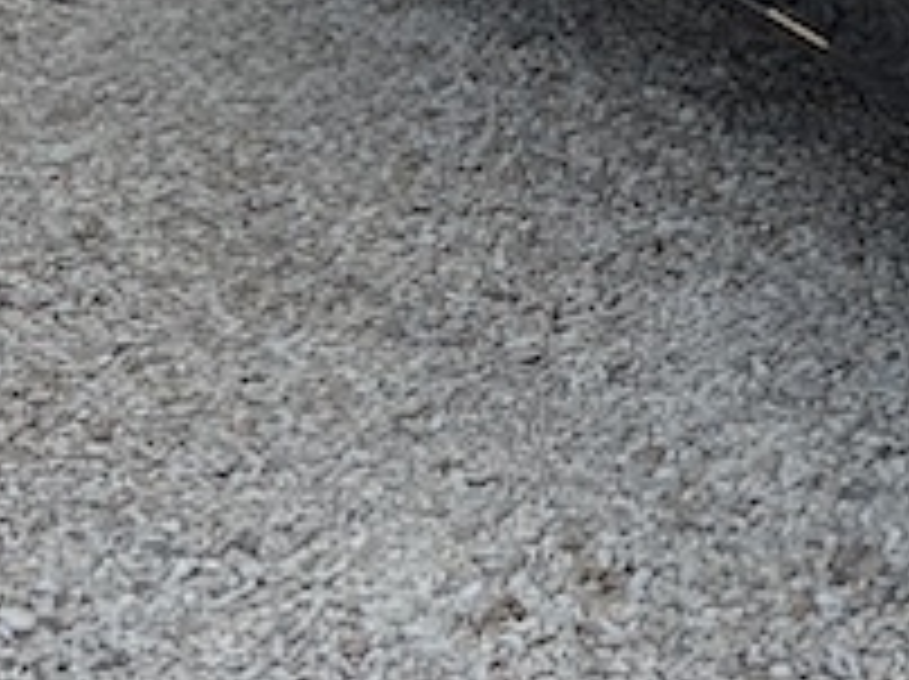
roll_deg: -1.1
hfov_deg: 13.6
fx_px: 3383
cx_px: 1674
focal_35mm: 129
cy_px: -270
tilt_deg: -13.1
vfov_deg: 11.1
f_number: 1.5
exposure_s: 1/687
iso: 50
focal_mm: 5.7
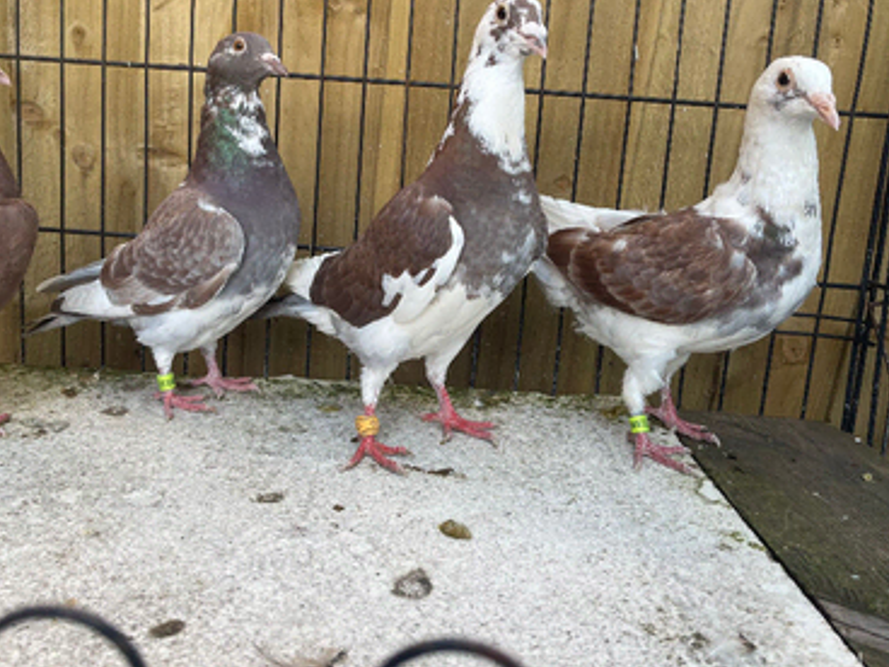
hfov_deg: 56.6
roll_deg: -5.3
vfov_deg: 44.0
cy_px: 282
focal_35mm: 32
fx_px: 822
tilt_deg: -15.6
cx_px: 380
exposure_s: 1/121
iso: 40
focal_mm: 5.1
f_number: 1.6
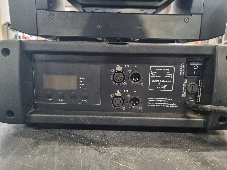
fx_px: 170
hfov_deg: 67.3
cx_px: 114
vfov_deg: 53.1
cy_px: 85
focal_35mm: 26
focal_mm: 5.4
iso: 640
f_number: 1.8
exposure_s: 1/24
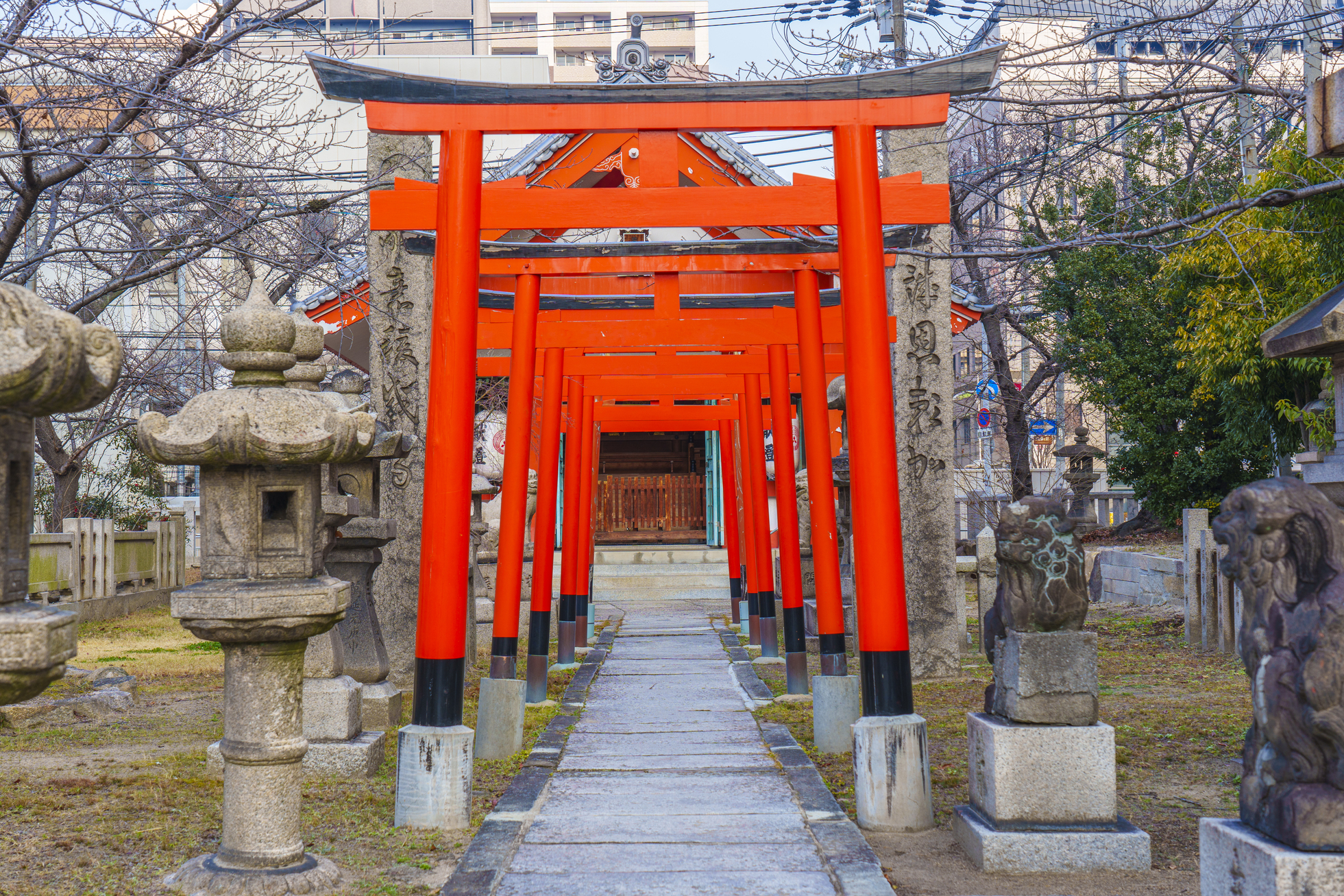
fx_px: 1904
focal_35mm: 51
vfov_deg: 26.5
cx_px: 663
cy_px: 441
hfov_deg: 38.9
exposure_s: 1/60
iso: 100
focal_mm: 50
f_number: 8
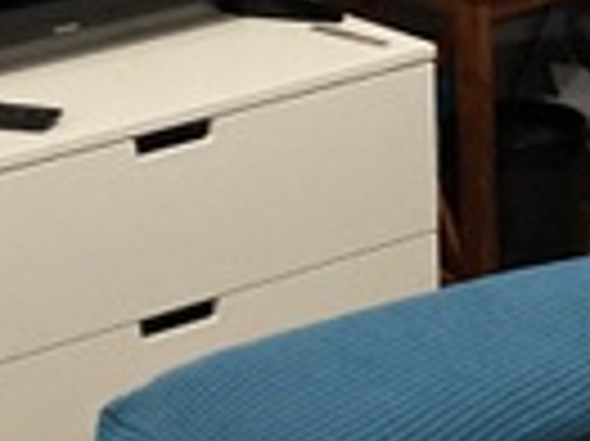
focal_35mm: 171
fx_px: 2912
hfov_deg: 11.5
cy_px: -482
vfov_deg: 8.2
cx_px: 581
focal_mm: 3.99
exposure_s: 1/40
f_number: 1.8
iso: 250
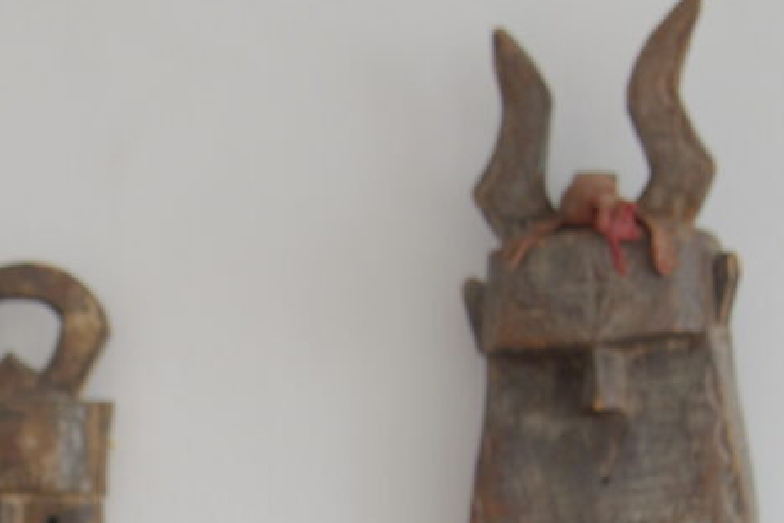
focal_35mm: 88
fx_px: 1916
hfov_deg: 19.5
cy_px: 617
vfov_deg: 15.0
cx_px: -460
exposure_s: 1/200
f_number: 2.8
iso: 640
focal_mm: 20
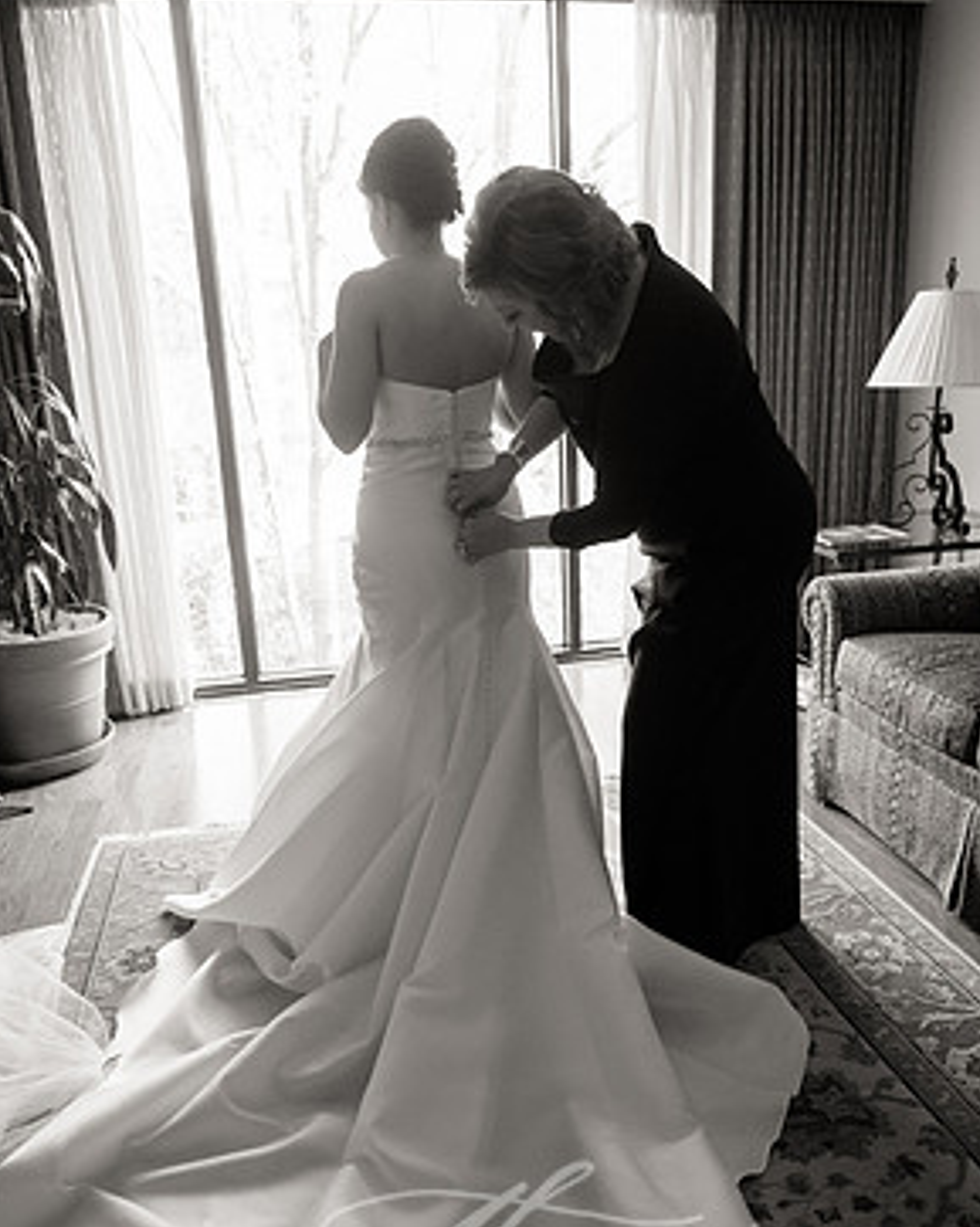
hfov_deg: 51.5
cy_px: 637
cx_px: 493
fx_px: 1016
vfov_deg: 62.2
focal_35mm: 28
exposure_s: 1/200
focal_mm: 24
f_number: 2.8
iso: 4000
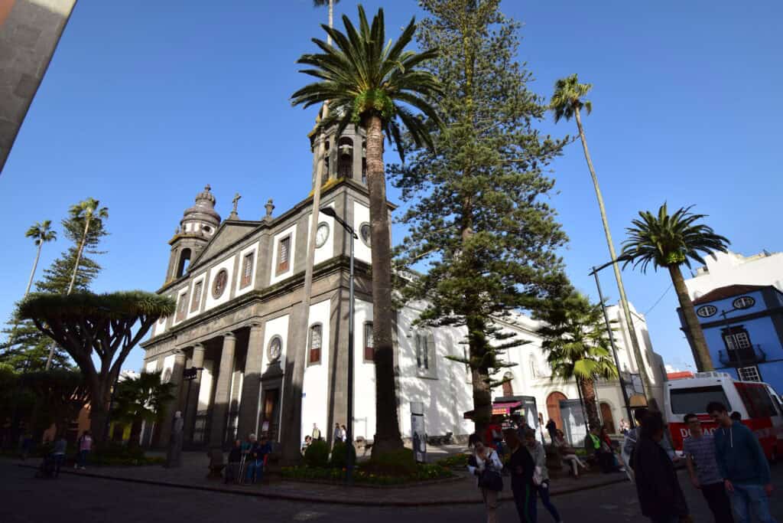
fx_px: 392
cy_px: 262
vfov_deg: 67.4
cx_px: 392
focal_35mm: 18
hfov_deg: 90.0
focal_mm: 12
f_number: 14
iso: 400
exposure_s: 1/320
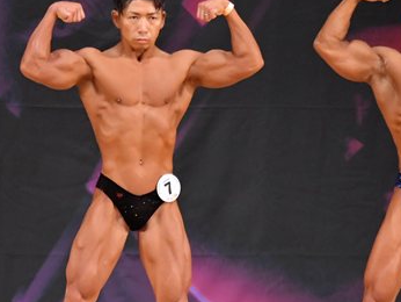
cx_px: 158
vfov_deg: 2.6
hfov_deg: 3.4
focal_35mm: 581
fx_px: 6735
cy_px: 178
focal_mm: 180
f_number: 5.6
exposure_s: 1/400
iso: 6400
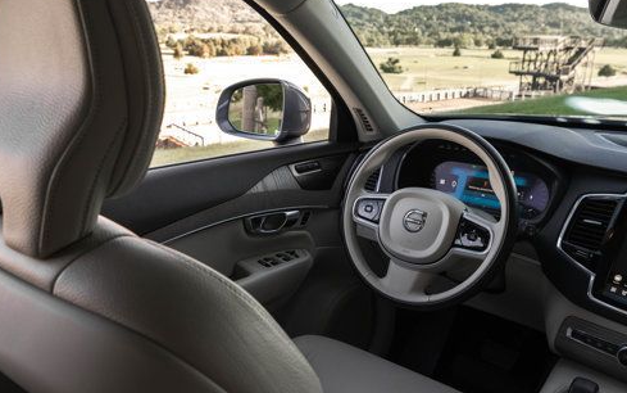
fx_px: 547
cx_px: 299
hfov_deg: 59.6
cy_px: 195
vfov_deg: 39.5
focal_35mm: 32
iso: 1000
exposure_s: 1/200
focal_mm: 24
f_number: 6.3
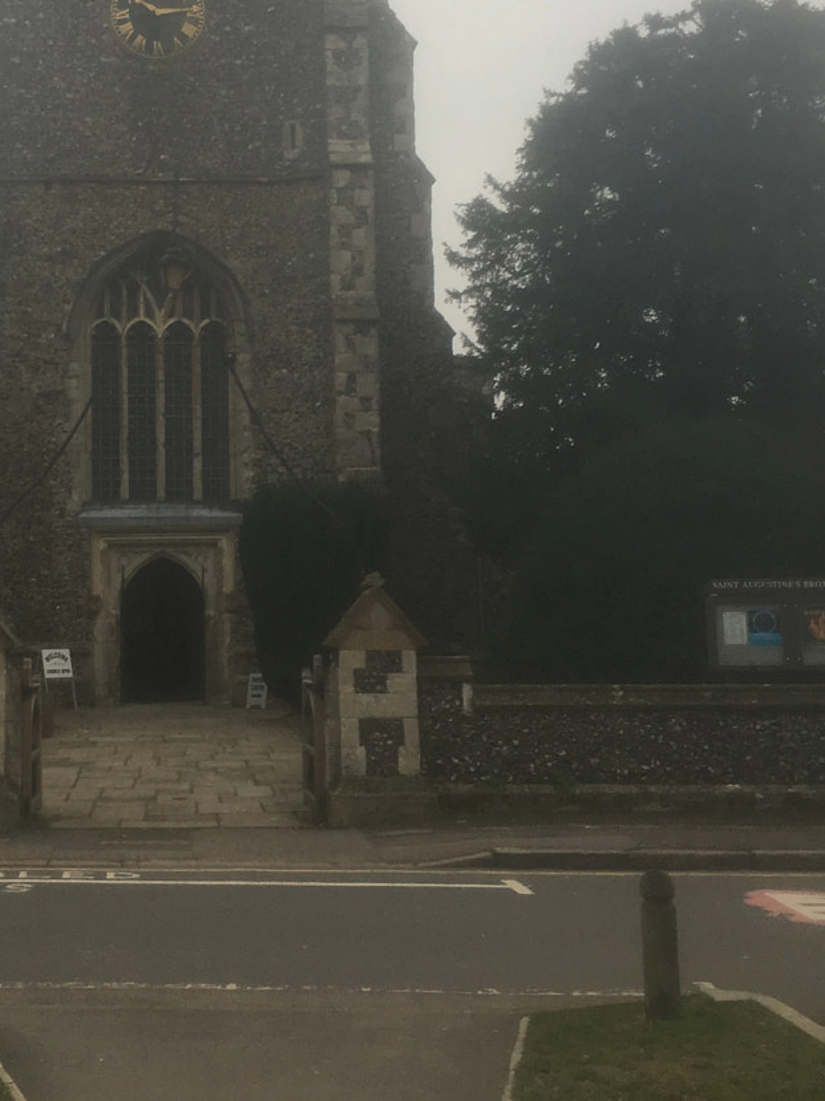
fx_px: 1781
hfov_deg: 25.6
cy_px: 368
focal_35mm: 56
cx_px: 167
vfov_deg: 34.1
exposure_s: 1/134
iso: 25
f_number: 2.2
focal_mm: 4.15
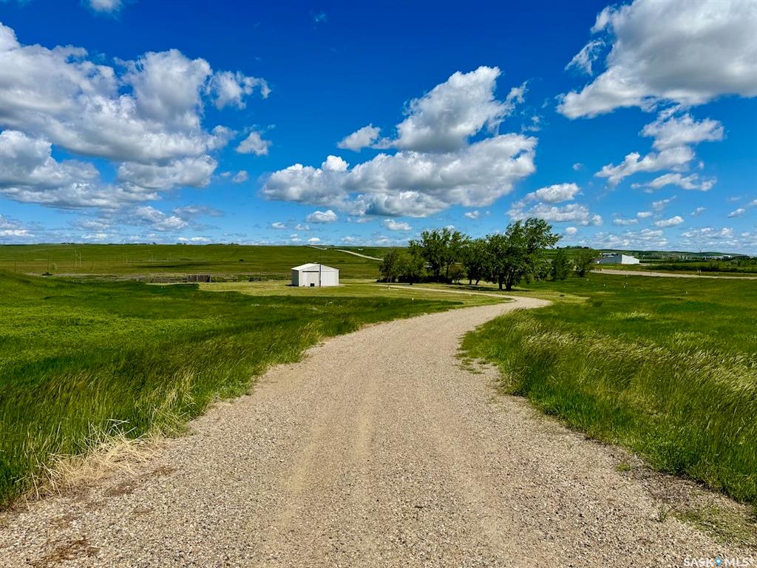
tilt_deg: -3.7
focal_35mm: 24
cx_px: 378
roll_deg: +0.0
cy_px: 284
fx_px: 525
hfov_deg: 71.6
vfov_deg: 56.8
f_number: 1.78
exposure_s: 1/9009
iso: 80
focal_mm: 6.76
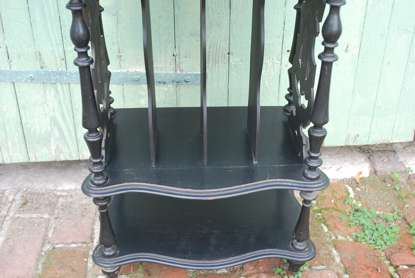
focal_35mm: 45
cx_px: 208
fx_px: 519
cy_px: 139
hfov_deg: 43.6
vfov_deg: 29.9
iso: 200
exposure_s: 1/80
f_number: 4.8
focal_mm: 30
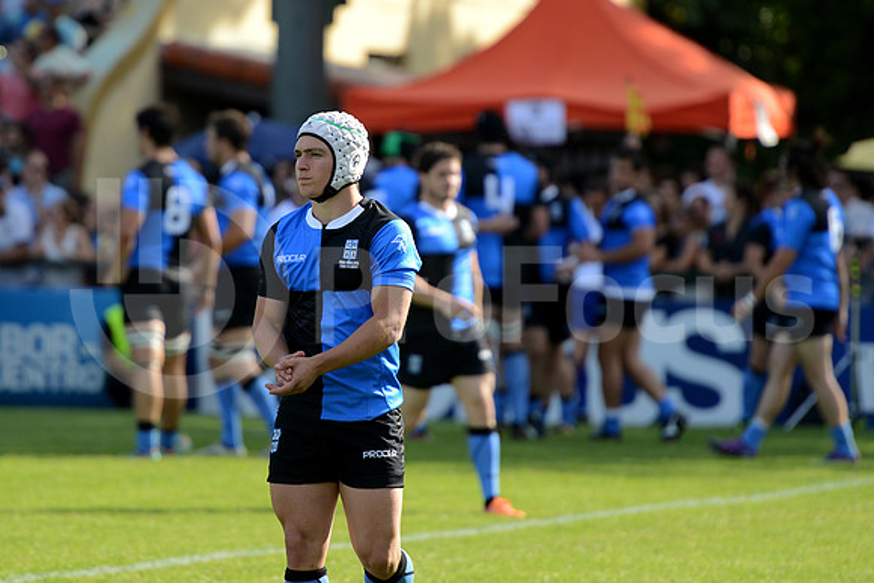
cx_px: 437
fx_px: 6556
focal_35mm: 270
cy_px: 292
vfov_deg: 5.1
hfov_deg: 7.6
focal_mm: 270
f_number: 4
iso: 400
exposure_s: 1/640
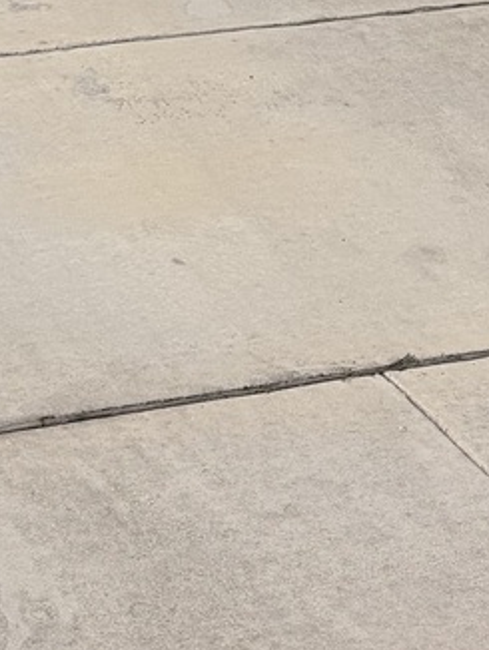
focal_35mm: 106
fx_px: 1994
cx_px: 24
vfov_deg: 15.6
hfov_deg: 13.8
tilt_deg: +5.3
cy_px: -564
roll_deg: +0.6
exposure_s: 1/5319
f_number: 1.78
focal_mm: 6.76
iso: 80
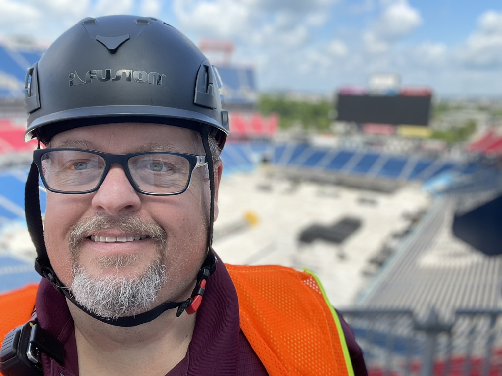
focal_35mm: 30
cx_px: 251
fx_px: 435
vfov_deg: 46.8
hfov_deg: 60.0
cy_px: 188
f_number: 2.2
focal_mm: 2.71
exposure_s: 1/334
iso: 32
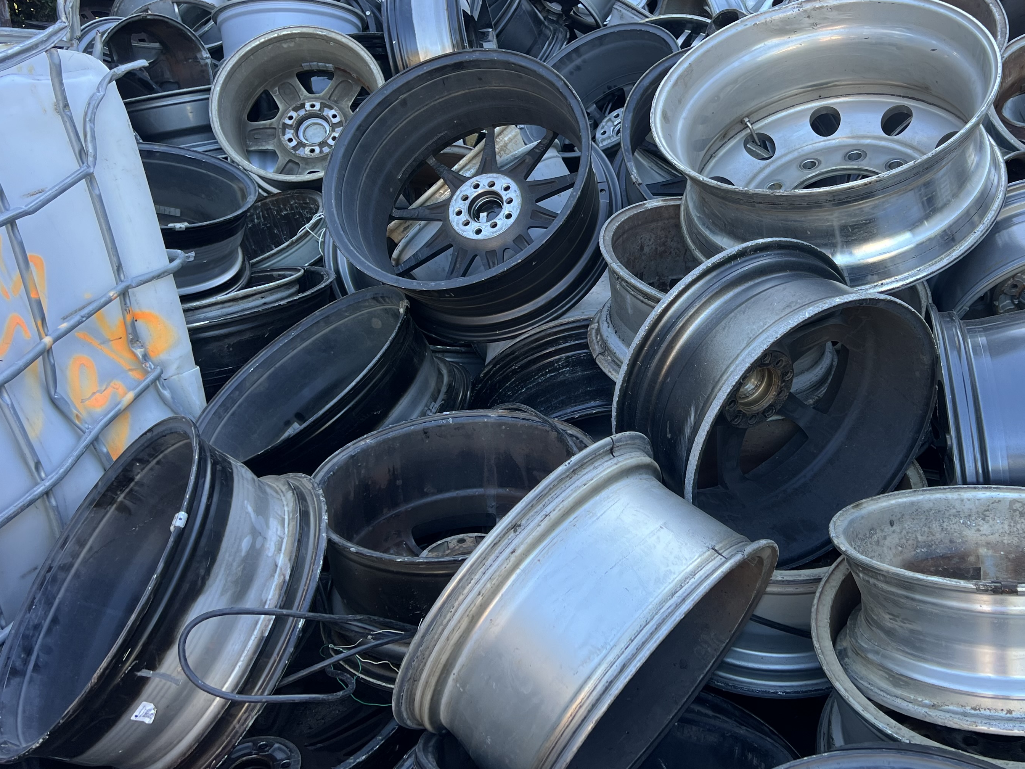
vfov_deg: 36.5
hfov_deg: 47.2
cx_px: 669
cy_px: 276
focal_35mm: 39
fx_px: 1155
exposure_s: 1/126
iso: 32
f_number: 1.5
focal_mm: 5.7
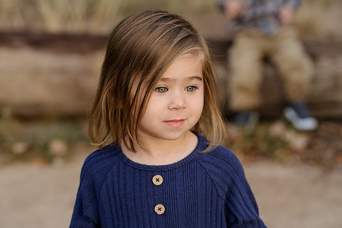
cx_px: 171
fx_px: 1264
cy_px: 114
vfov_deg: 10.3
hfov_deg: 15.4
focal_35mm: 133
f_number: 5.6
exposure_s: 1/200
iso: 640
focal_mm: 133
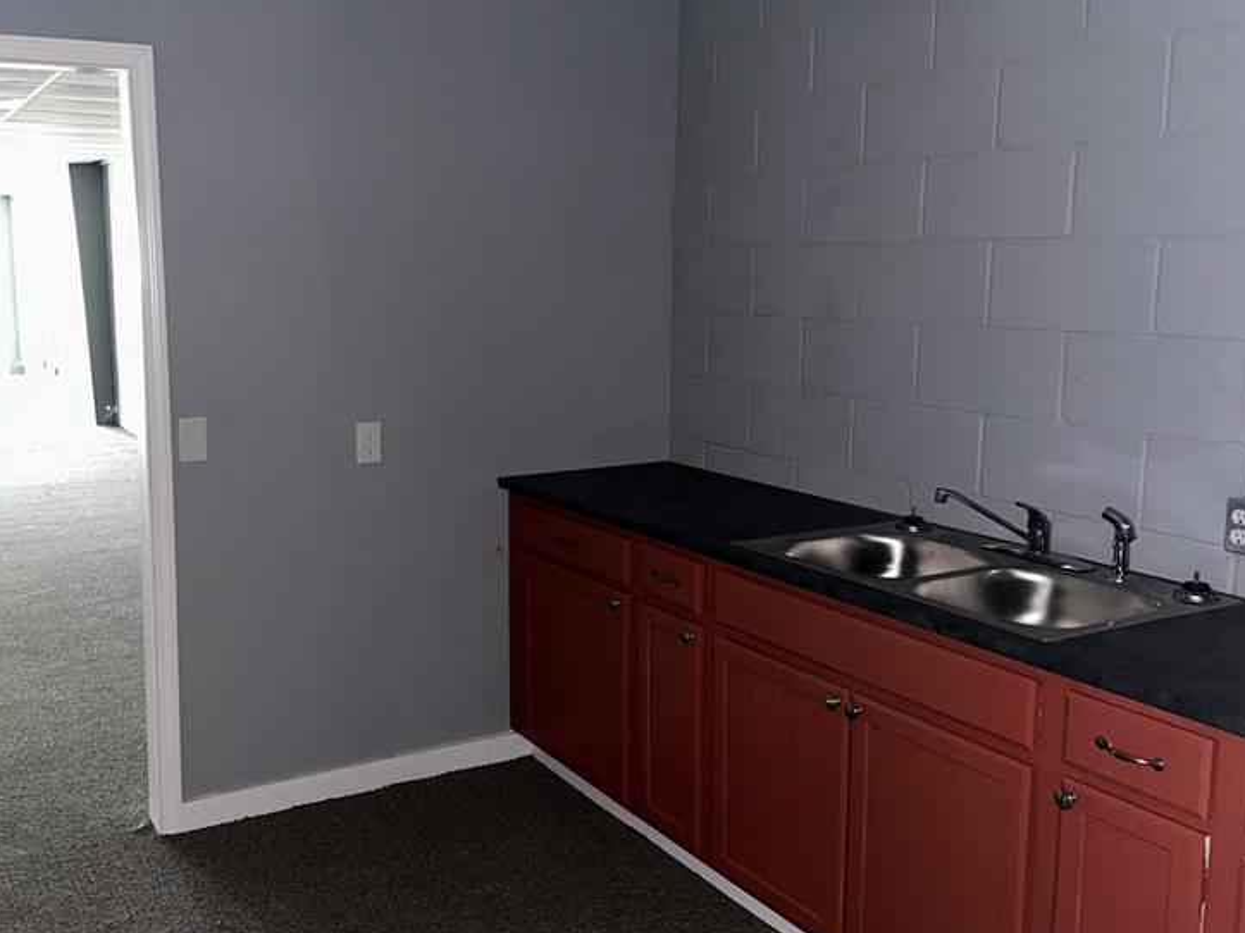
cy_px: 427
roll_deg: +0.5
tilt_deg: -9.0
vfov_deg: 41.7
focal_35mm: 34
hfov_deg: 53.0
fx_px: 1223
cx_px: 427
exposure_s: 1/7
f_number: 1.78
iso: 250
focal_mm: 6.86
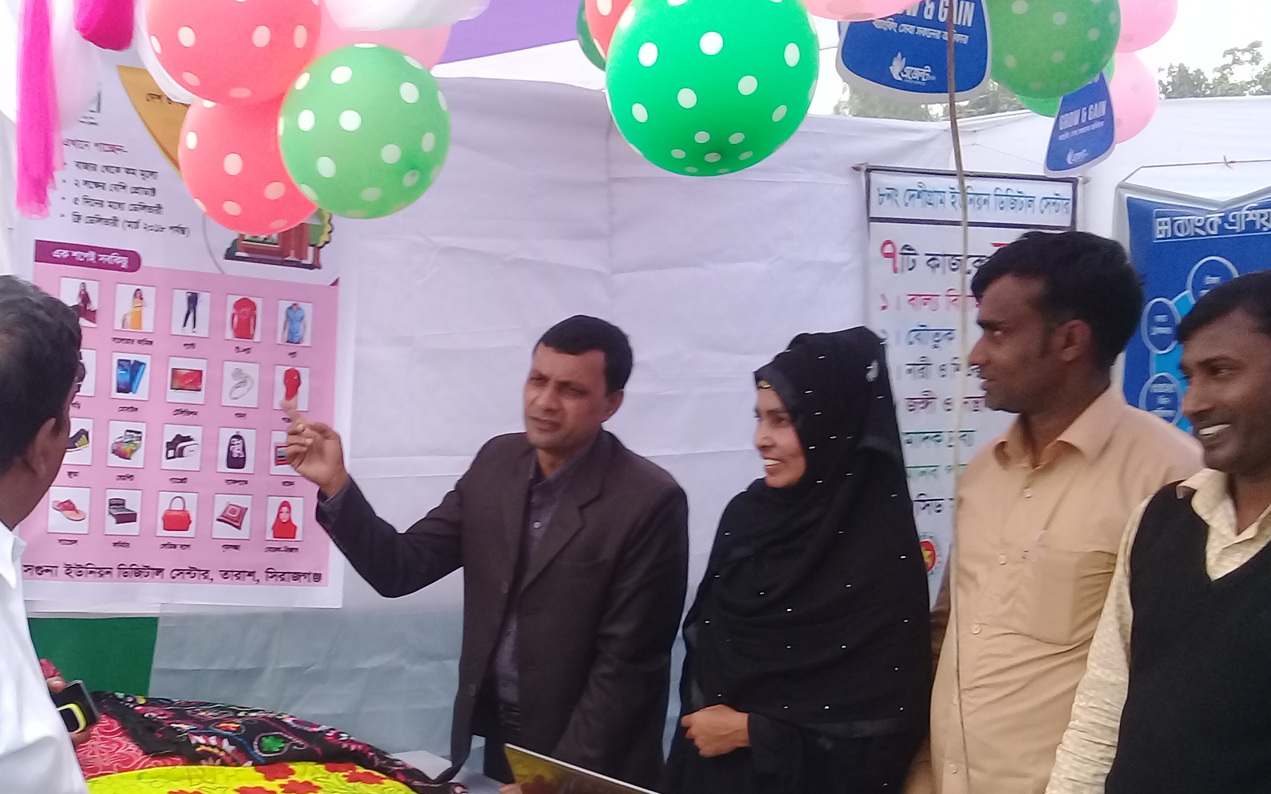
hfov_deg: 36.5
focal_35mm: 54
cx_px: 300
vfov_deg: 23.8
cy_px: 571
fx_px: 1870
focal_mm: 3.3
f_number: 2.2
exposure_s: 1/245
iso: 50
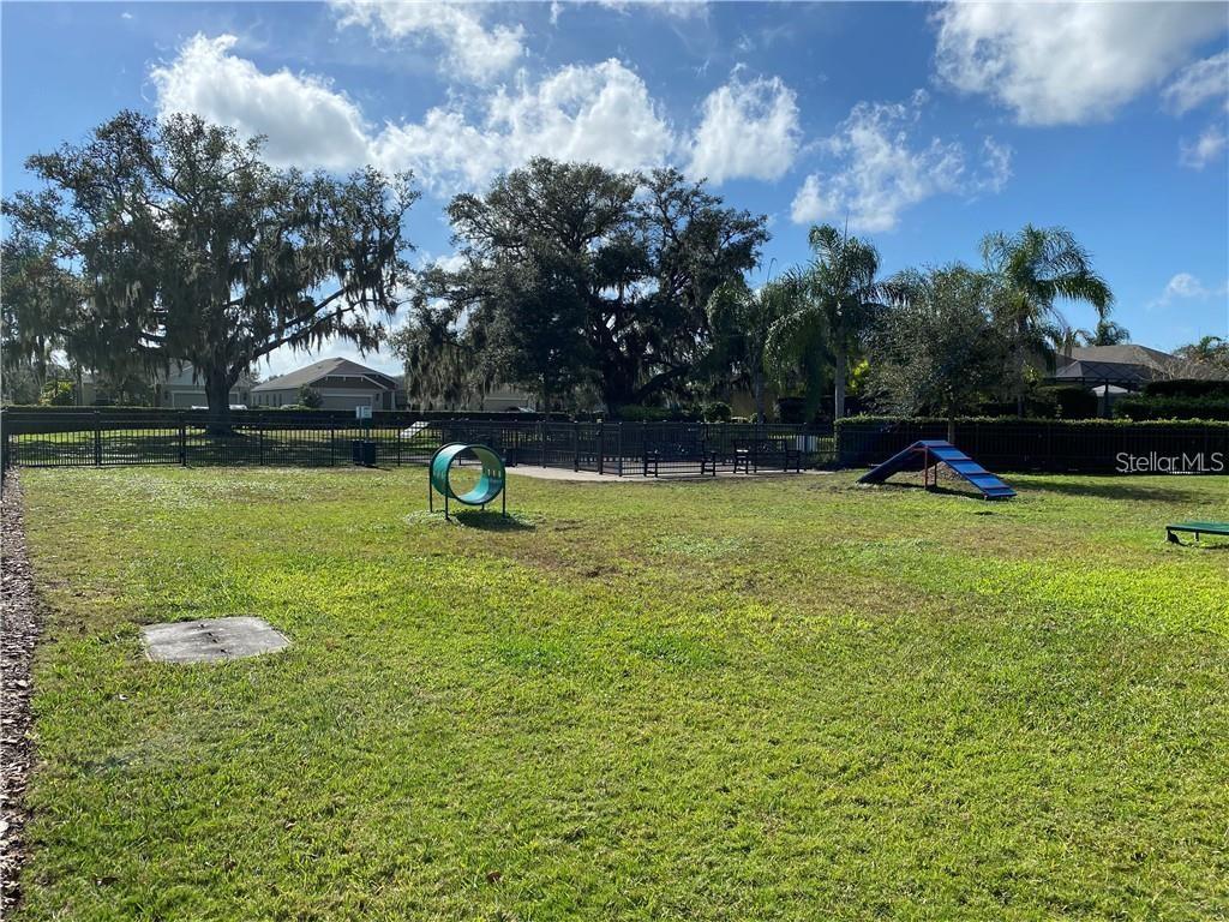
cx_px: 614
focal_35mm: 26
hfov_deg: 67.3
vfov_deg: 53.1
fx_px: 923
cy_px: 461
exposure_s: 1/3731
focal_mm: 4.25
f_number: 1.8
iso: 32
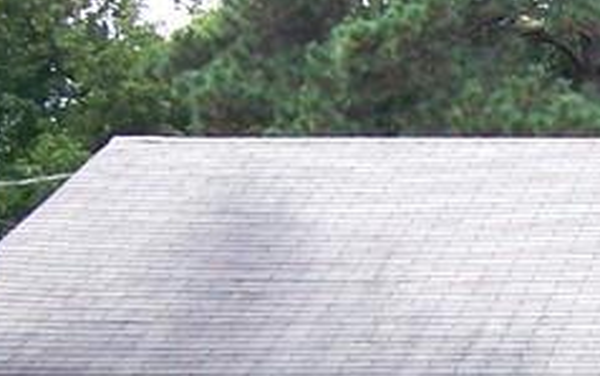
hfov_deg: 11.8
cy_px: 623
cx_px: 734
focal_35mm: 173
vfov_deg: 7.4
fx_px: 2830
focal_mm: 6.3
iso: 64
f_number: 2.8
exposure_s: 1/200
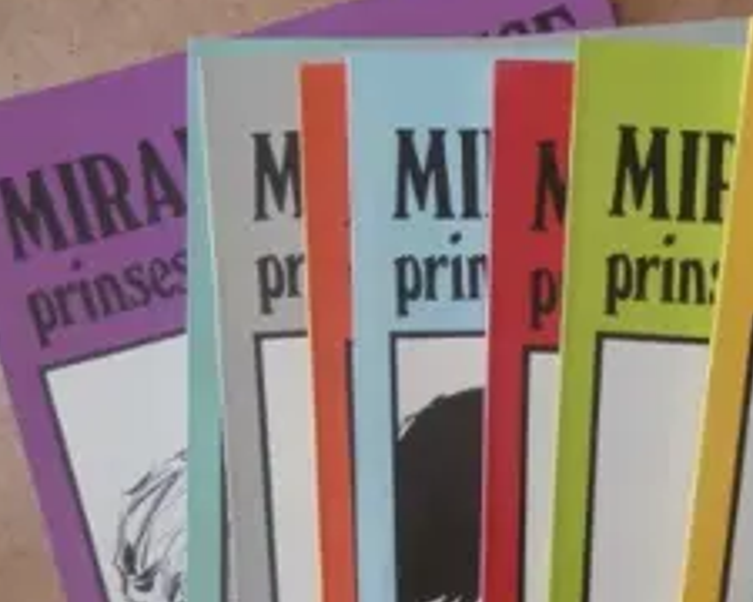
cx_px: 709
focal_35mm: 50
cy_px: 552
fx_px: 1114
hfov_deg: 34.7
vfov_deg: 28.9
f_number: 3
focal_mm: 4.2
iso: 100
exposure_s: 1/40
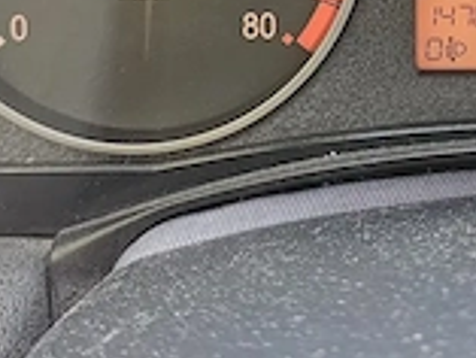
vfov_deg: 15.6
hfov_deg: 21.8
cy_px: -167
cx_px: 406
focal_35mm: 88
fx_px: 1211
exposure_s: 1/40
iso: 640
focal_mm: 6.3
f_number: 1.7
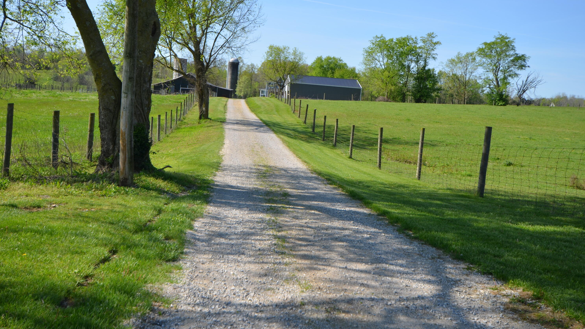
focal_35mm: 38
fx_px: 589
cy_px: 145
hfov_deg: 52.8
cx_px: 292
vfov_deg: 31.2
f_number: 7.1
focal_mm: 24
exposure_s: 1/200
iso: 100
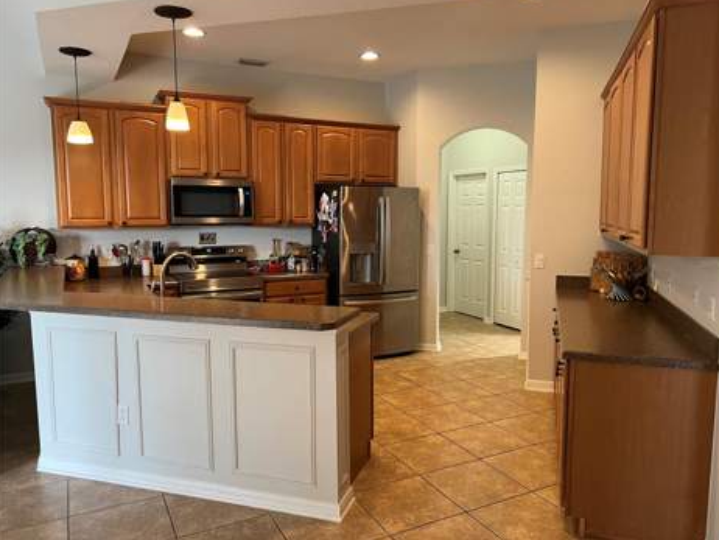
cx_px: 369
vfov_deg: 51.4
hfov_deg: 65.3
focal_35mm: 27
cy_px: 263
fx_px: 561
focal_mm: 5.7
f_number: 1.5
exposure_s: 1/60
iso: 320
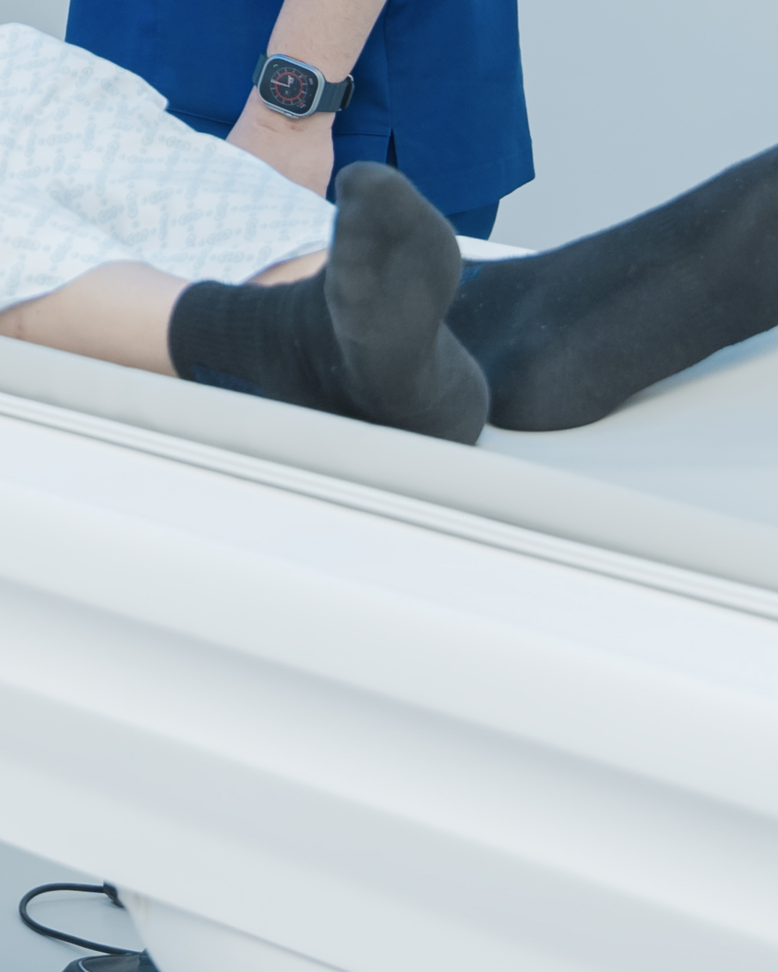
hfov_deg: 9.3
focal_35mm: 156
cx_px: -761
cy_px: -386
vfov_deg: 11.9
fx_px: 4483
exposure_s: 1/160
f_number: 4
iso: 400
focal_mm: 34.4
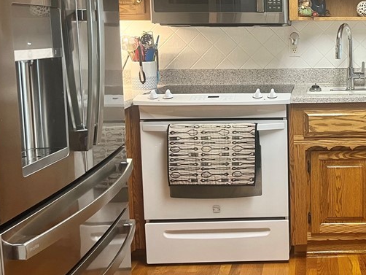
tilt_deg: -7.6
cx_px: 342
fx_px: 561
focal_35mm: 53
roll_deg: -0.1
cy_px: 100
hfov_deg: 33.8
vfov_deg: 27.4
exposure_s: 1/60
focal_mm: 5.1
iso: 125
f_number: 1.6
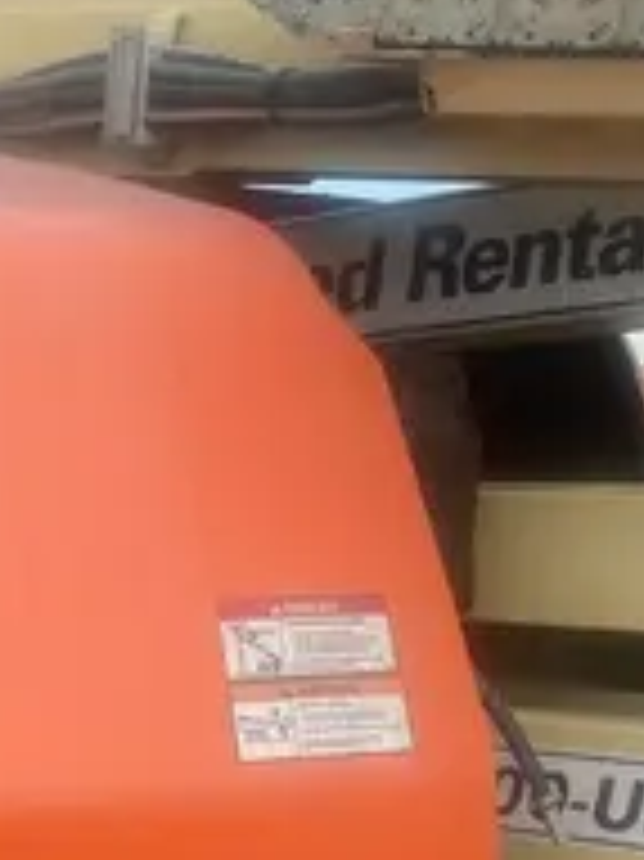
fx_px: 2483
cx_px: -18
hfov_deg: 14.5
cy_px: 898
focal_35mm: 100
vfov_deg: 19.0
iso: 32
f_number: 1.8
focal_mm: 4.25
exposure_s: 1/1245
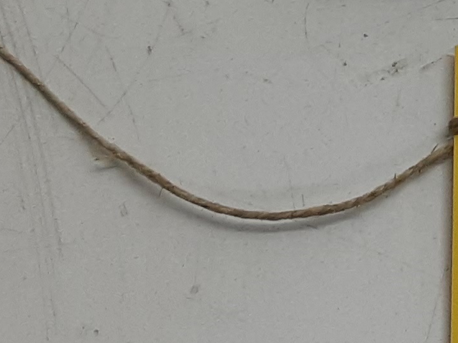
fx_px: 1627
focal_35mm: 123
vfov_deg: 11.6
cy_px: -146
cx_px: 750
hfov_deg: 14.6
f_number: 1.9
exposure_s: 1/50
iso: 40
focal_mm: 2.91
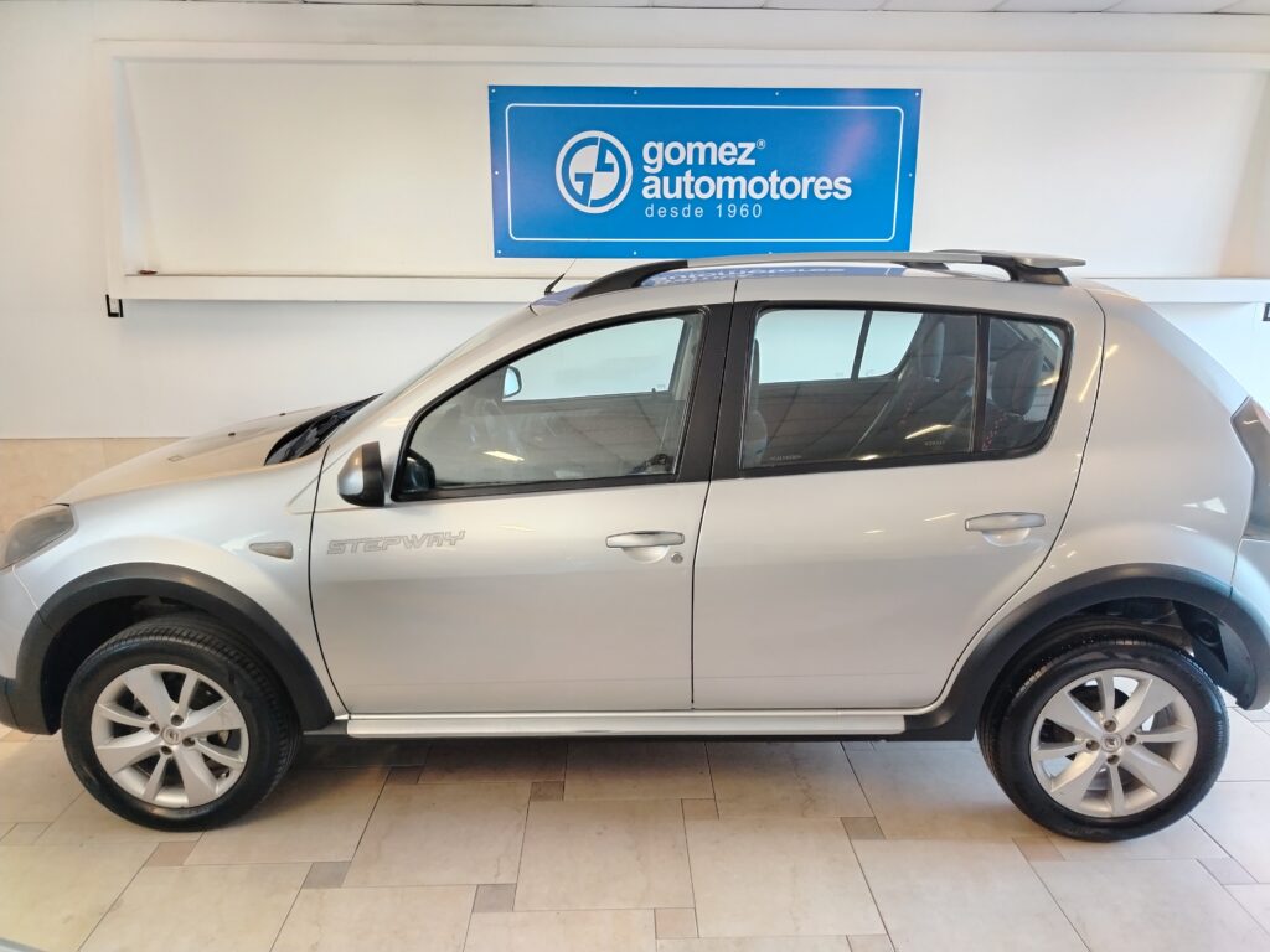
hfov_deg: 71.6
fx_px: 881
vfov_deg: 56.8
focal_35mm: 24
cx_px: 635
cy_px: 476
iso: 756
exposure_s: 1/33.3
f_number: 1.75
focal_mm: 5.25
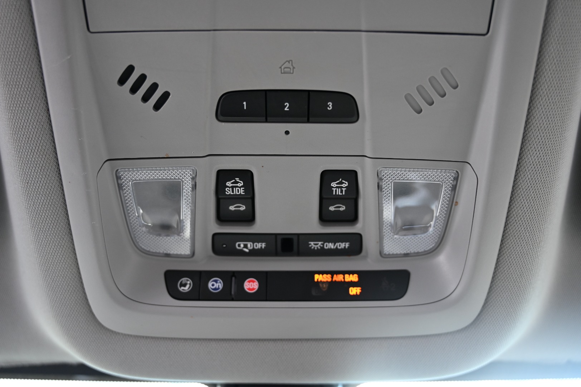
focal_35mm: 34
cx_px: 290
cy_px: 194
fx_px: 540
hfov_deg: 56.5
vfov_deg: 39.4
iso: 800
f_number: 4
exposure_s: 1/125
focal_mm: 33.5
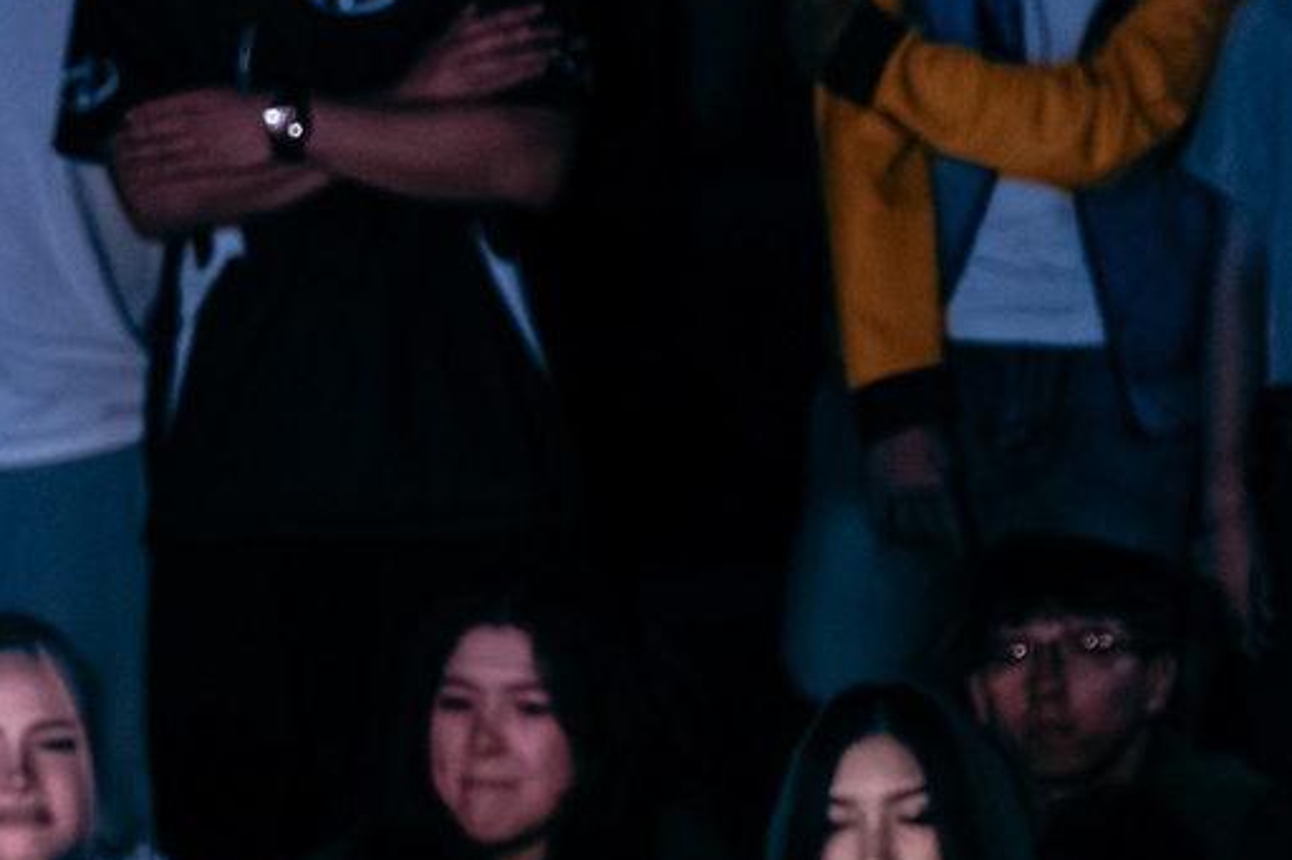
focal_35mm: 340
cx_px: -490
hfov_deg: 6.0
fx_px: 12198
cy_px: 1353
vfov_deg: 4.0
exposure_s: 1/800
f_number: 2.8
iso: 3200
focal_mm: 68
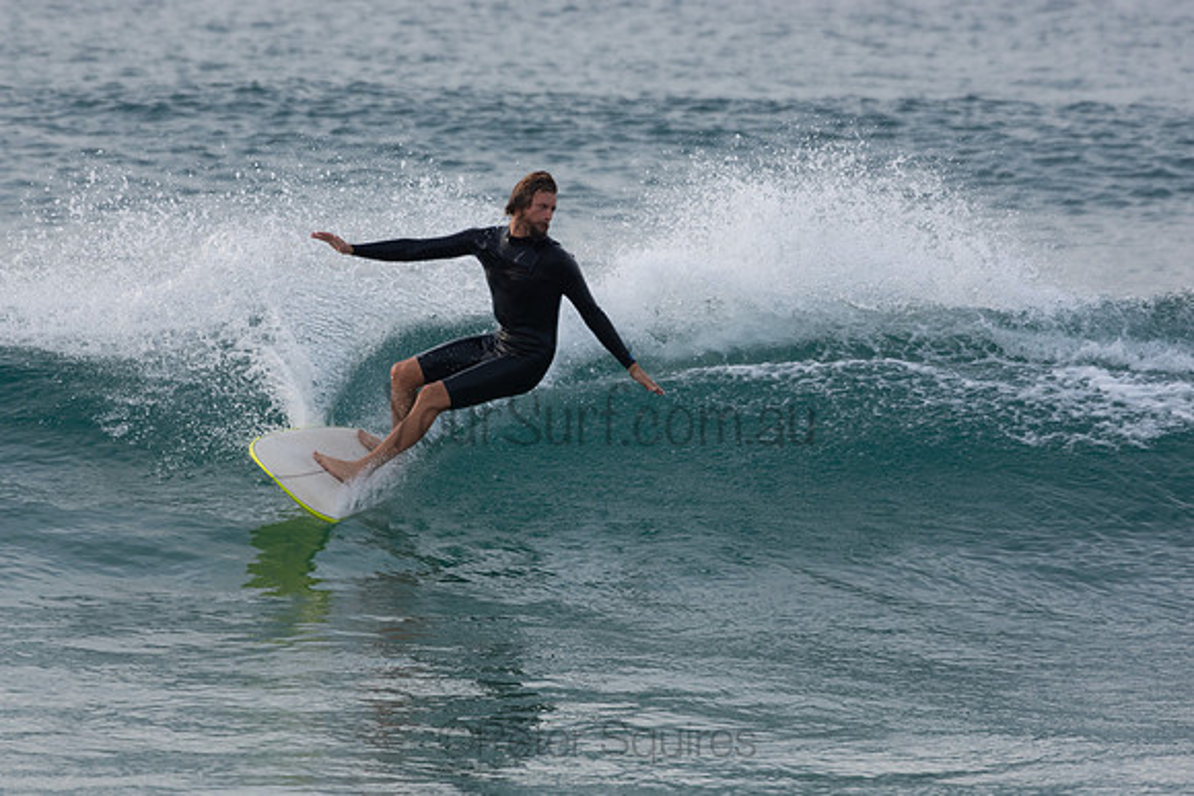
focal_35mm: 480
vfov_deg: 2.9
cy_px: 398
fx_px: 15923
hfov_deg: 4.3
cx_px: 597
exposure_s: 1/1250
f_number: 5.6
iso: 500
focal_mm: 320
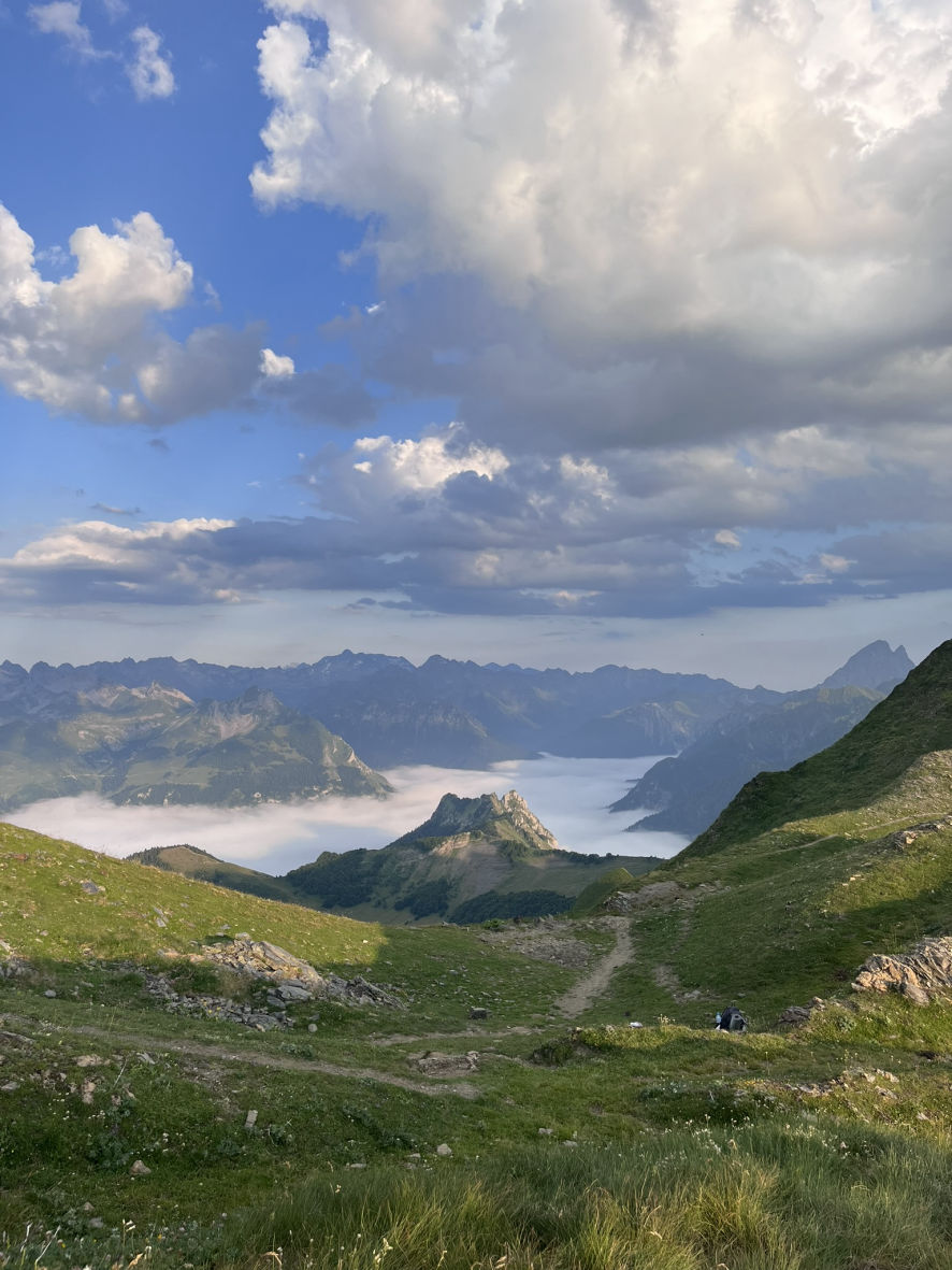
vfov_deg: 67.3
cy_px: 635
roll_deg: +0.3
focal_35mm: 26
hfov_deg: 53.1
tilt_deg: +3.0
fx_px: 953
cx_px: 476
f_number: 1.6
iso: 50
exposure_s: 1/1957
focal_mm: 5.1
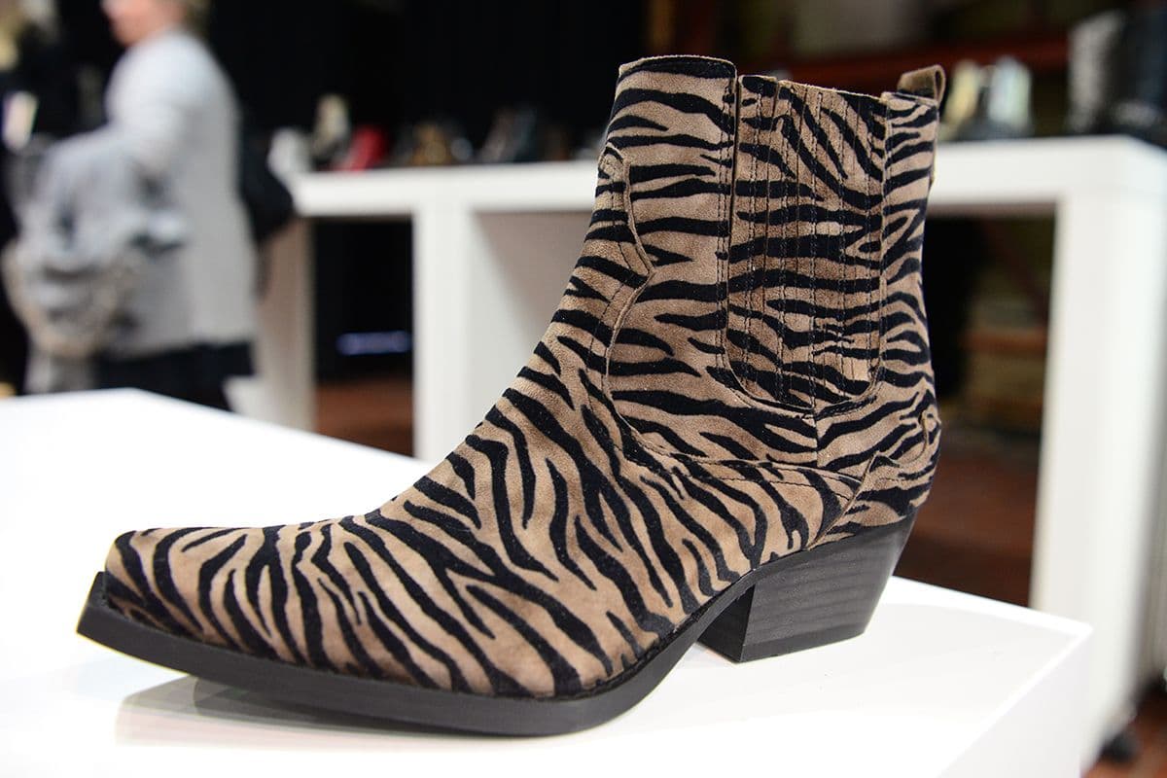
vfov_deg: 41.1
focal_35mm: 32
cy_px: 389
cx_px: 584
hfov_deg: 58.7
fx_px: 1037
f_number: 4.5
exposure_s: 1/160
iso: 2500
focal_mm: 32
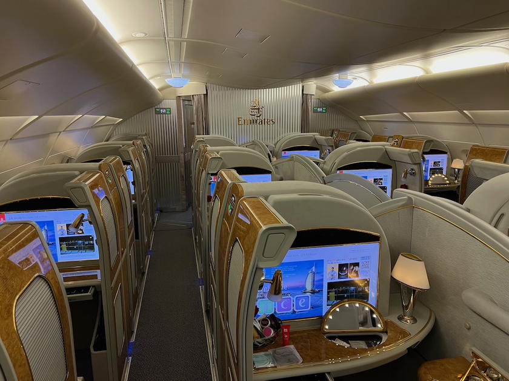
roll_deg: +1.4
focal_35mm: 26
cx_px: 254
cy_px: 190
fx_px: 382
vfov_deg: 53.1
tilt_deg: -12.7
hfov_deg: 67.3
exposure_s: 1/52
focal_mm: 5.7
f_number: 1.5
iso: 100
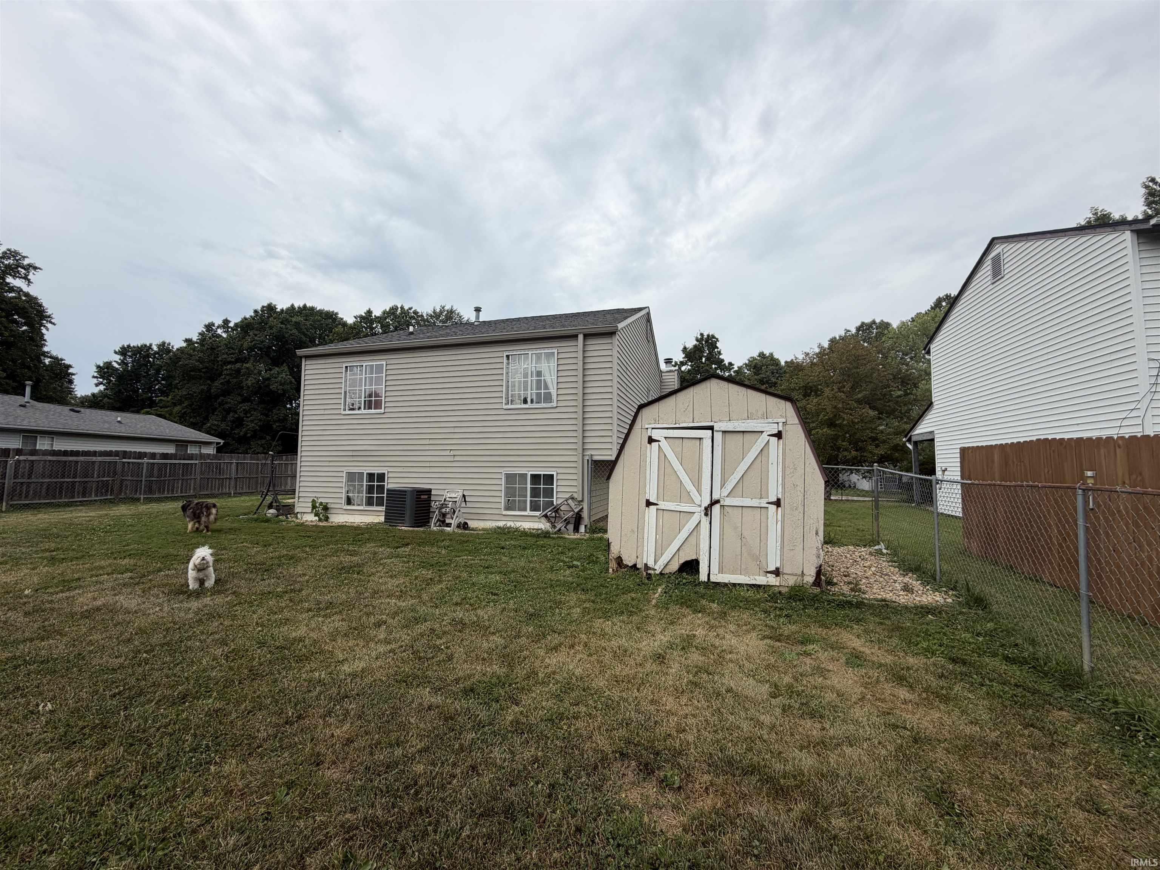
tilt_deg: +4.7
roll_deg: -0.6
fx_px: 469
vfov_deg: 85.7
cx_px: 580
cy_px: 435
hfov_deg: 102.1
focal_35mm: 14
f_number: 2.2
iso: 20
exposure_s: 1/942
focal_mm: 2.22
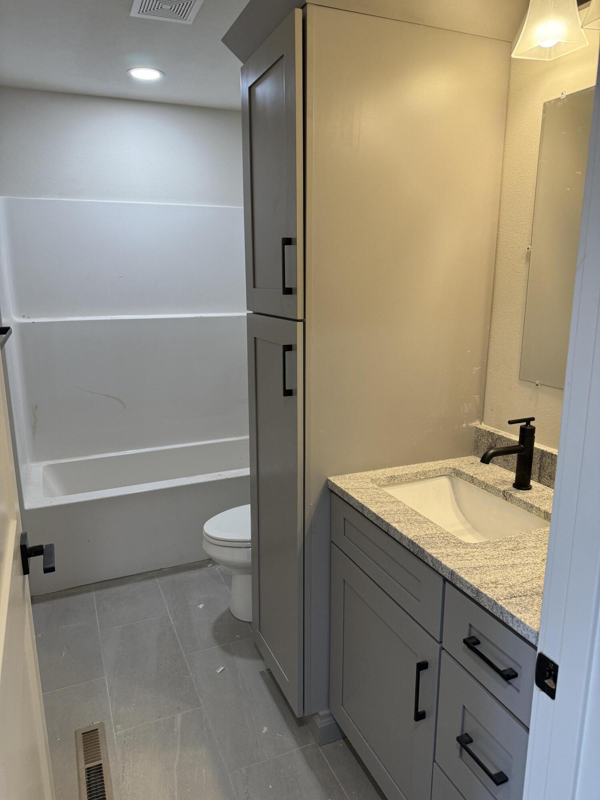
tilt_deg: -12.1
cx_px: 300
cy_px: 400
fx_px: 555
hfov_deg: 56.8
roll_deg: +0.1
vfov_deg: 71.6
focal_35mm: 24
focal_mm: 6.76
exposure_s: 1/120
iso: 125
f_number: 1.78
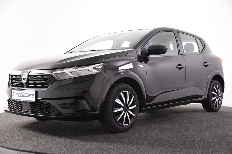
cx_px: 116
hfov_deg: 42.3
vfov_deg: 28.9
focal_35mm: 46
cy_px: 77
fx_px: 300
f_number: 4
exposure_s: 1/60
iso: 1600
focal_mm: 31
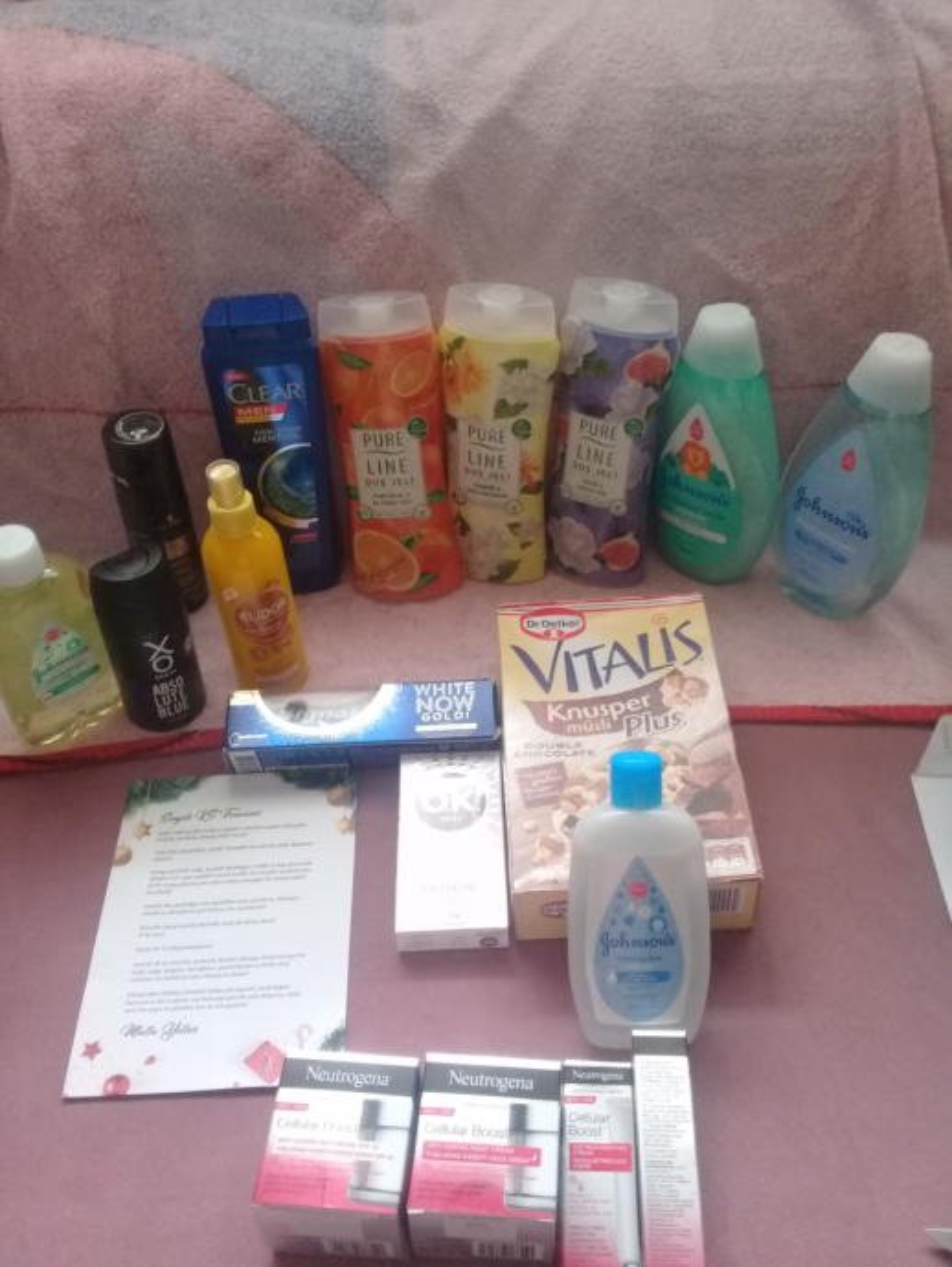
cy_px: 634
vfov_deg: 58.3
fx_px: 1136
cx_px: 476
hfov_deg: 45.5
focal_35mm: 31
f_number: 2.2
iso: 250
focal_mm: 3.3
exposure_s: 1/17
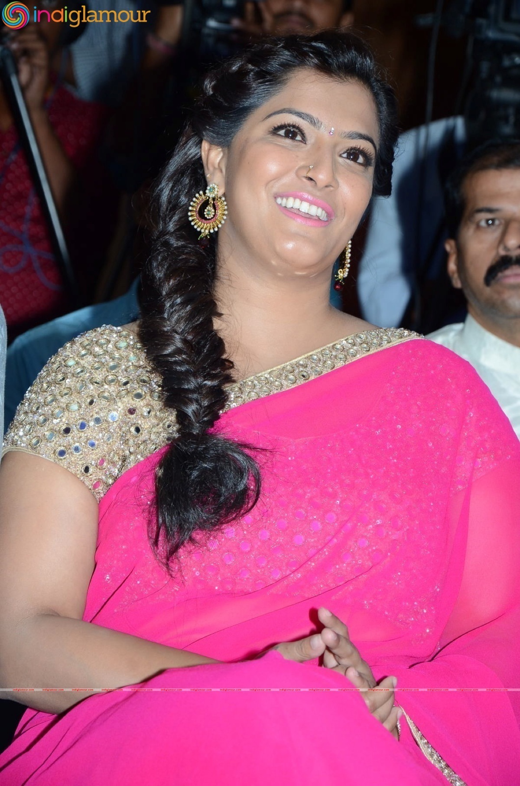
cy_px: 393
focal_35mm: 158
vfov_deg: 13.1
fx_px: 3429
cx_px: 260
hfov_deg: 8.7
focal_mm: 105
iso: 500
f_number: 6.3
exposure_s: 1/125
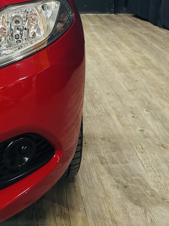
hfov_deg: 23.3
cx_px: -3
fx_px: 390
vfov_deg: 29.5
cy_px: -13
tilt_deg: -4.3
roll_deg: -0.3
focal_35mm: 60
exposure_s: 1/50
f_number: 1.5
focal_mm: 5.7
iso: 200
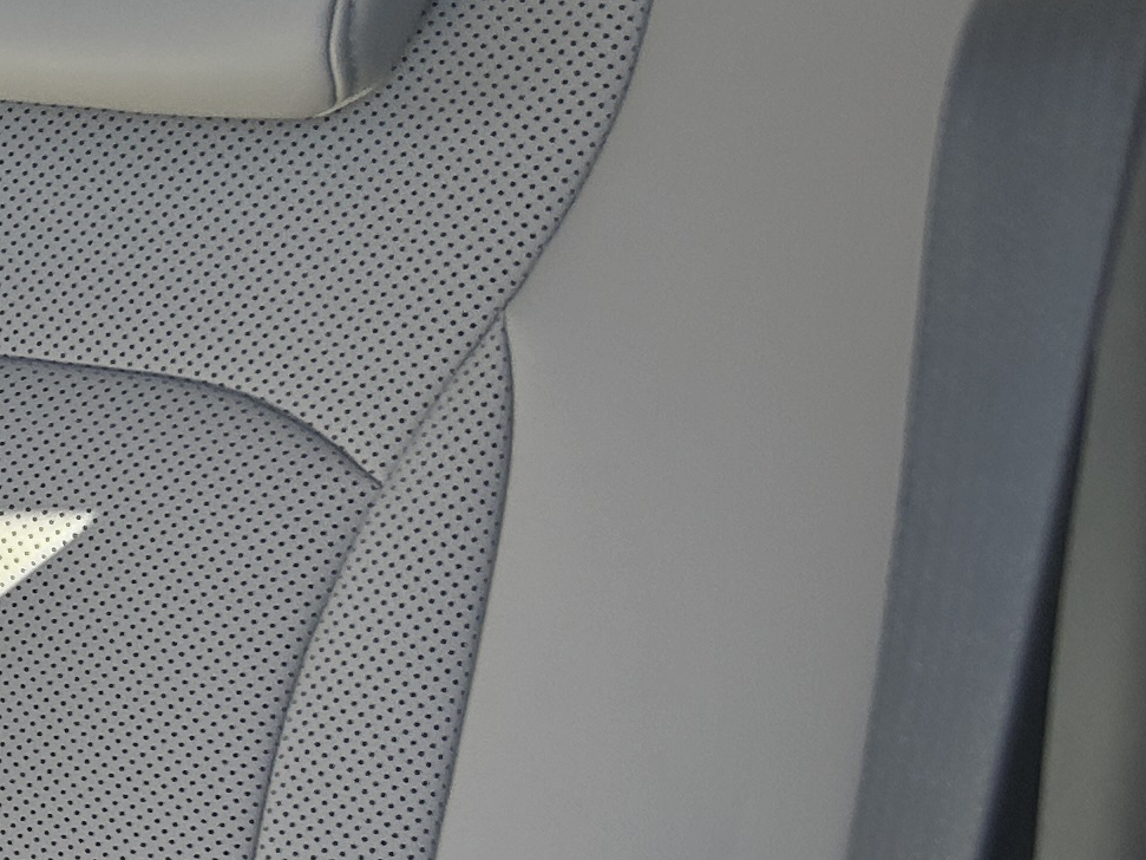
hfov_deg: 15.7
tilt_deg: -24.8
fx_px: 3575
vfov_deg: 13.6
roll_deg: +5.7
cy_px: 808
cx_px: -891
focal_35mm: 108
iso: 50
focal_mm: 5.7
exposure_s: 1/362
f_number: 1.5
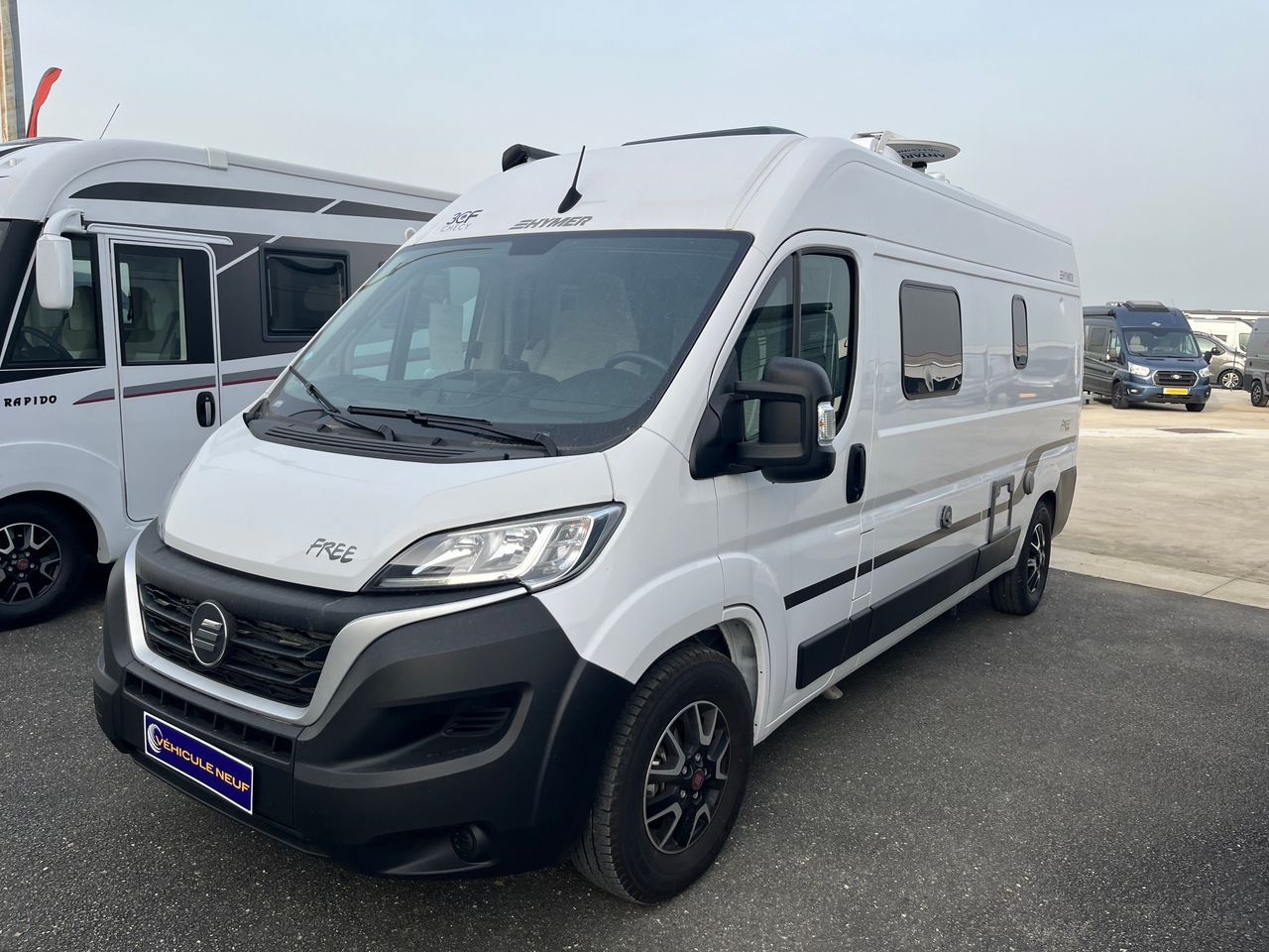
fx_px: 953
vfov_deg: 53.1
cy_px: 476
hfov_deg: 67.3
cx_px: 634
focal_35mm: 26
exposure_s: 1/1477
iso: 50
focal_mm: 5.1
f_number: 1.6
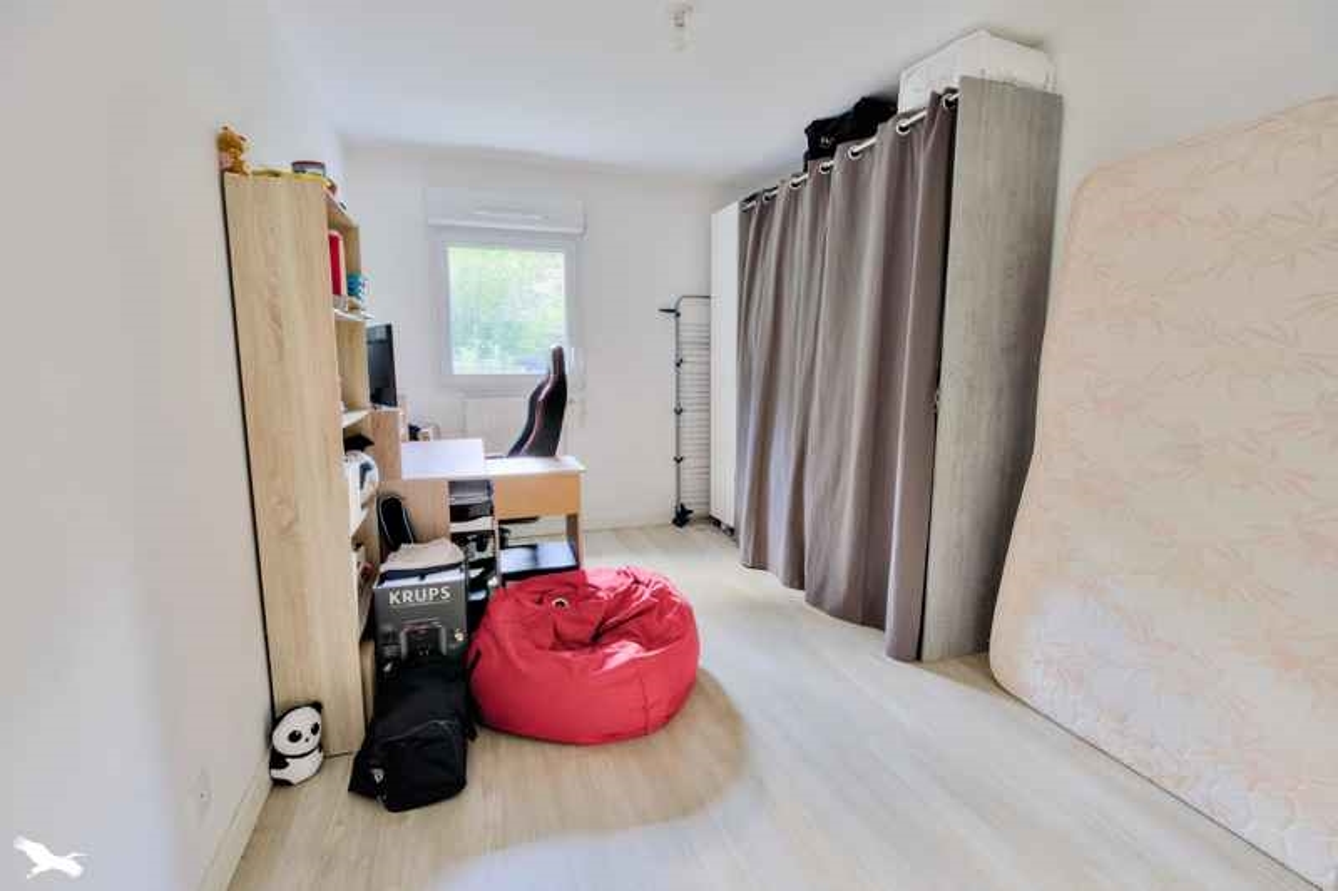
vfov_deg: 73.7
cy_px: 446
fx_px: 595
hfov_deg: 96.7
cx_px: 669
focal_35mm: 16
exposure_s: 1/25
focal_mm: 16
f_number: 8
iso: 800
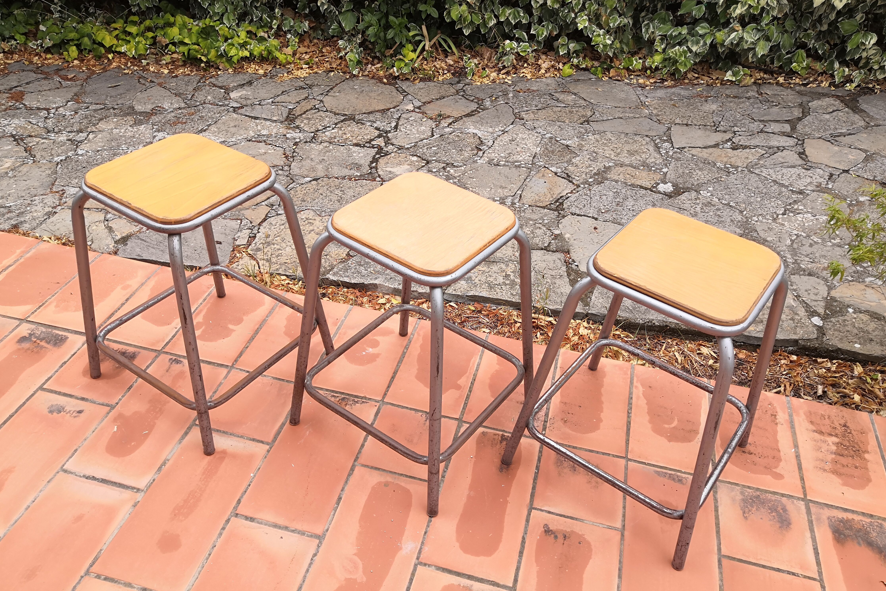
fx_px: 714
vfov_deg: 45.0
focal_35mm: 29
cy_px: 301
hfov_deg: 63.7
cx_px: 448
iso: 50
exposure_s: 1/375
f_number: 1.8
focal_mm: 3.95
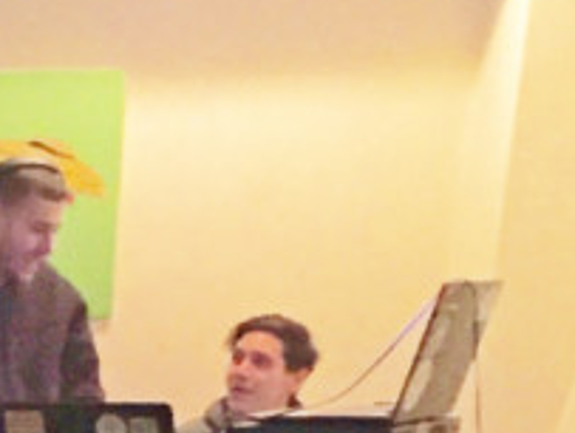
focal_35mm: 146
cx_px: -465
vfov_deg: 9.6
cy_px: 841
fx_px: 2429
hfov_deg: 12.3
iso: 800
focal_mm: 4.15
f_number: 2.2
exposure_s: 1/17
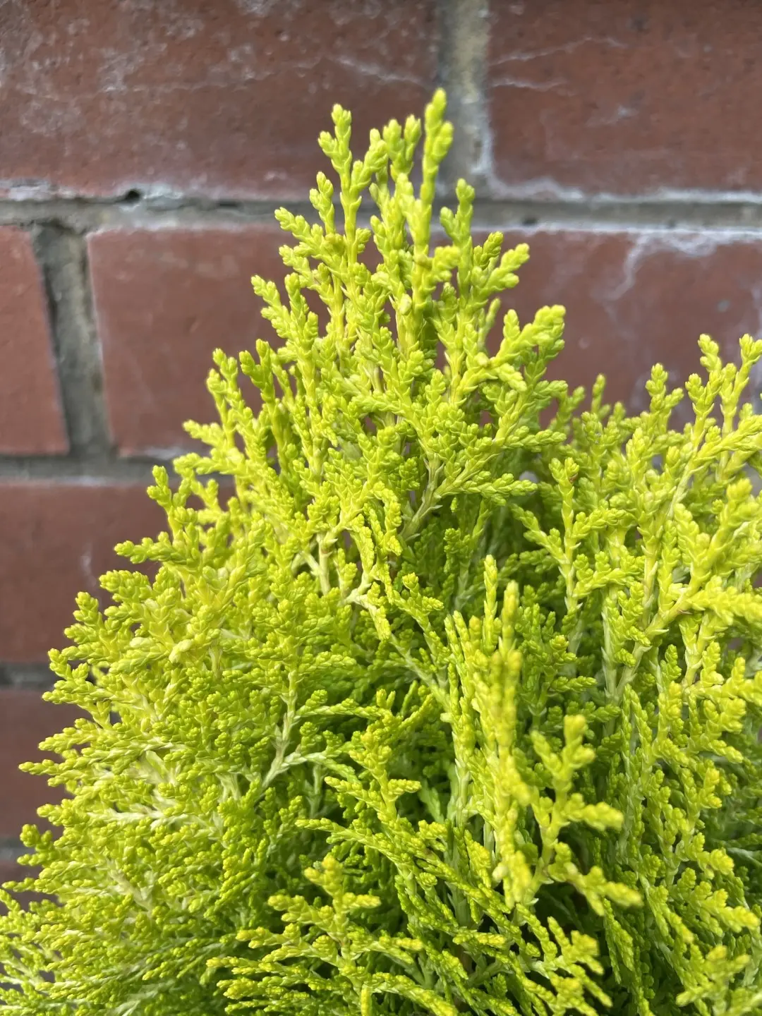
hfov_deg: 53.1
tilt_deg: -21.4
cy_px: 508
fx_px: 763
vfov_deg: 67.3
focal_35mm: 26
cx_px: 381
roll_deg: +0.2
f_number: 1.6
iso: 32
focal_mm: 4.2
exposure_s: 1/192
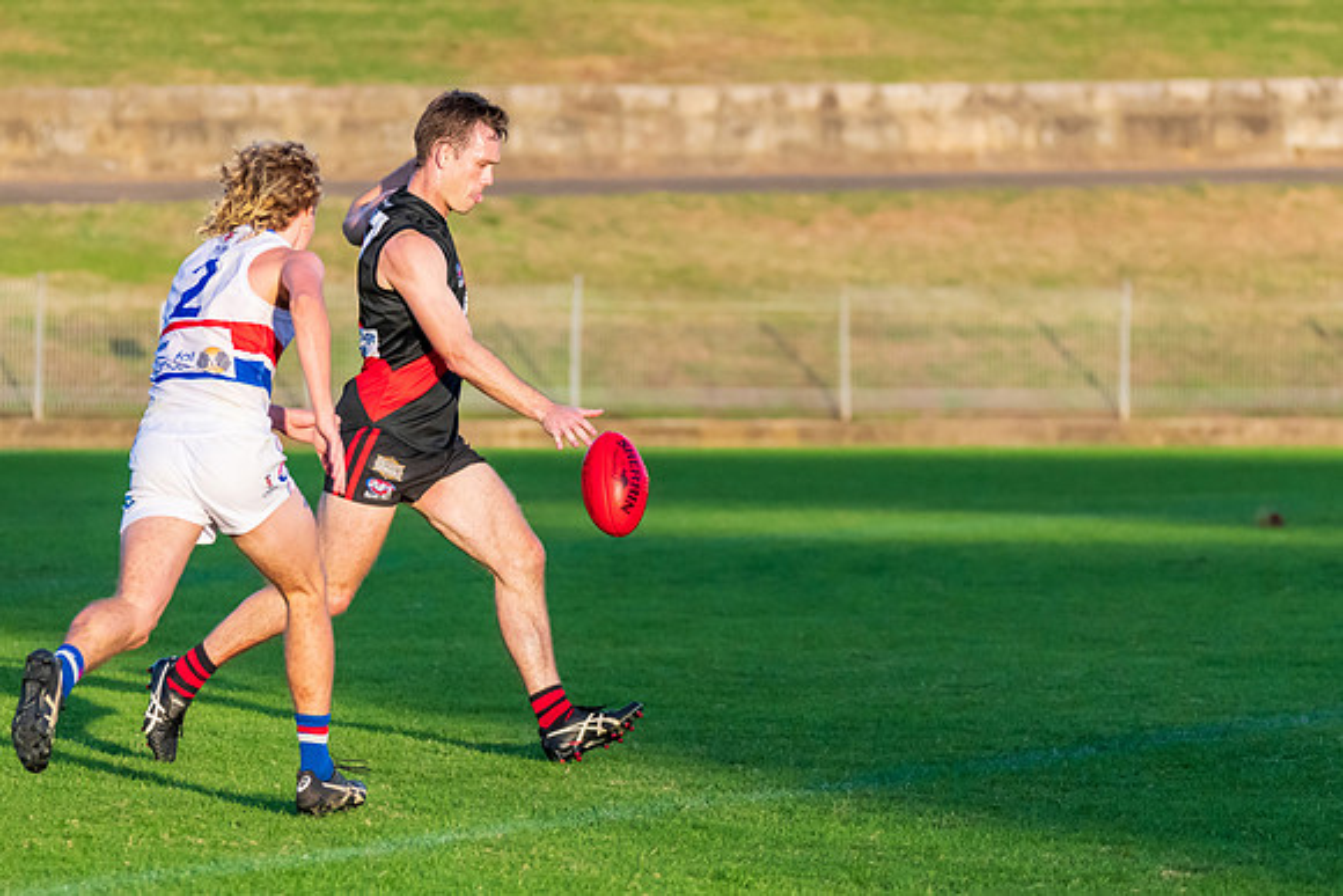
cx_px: 480
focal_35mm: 389
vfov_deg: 3.5
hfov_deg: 5.3
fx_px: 14515
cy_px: 342
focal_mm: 260
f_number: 5.6
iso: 1250
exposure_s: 1/2000
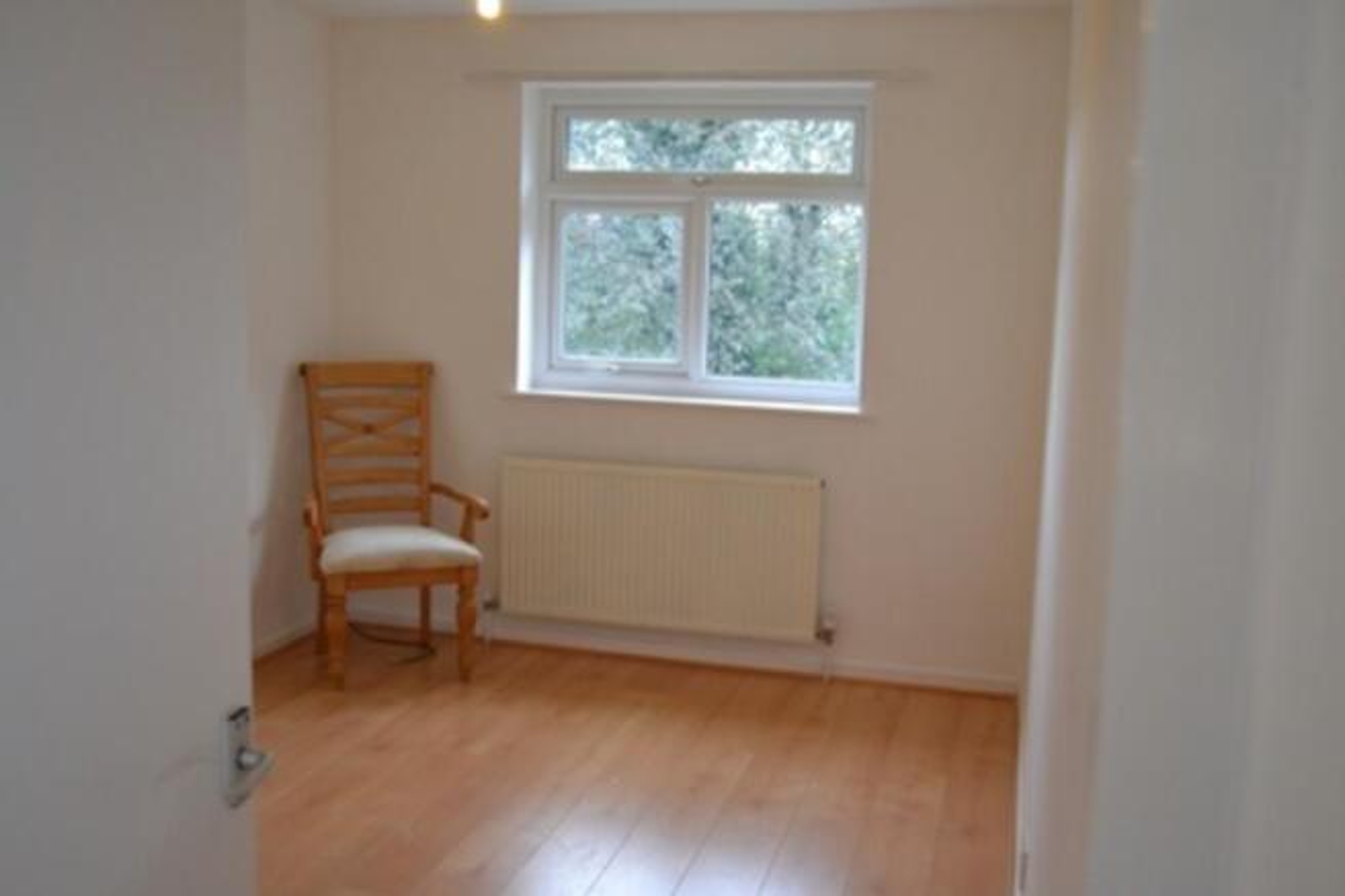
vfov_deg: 36.9
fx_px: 1345
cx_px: 672
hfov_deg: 53.1
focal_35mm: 36
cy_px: 448
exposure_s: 1/60
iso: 500
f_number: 4
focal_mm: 24
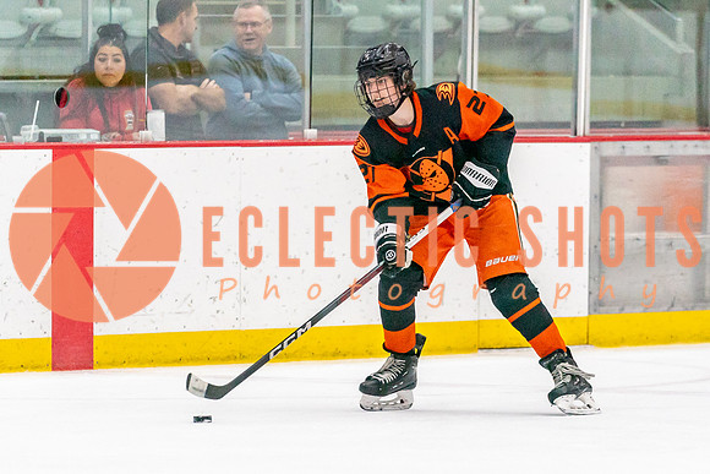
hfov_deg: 5.0
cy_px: 321
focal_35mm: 413
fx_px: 8147
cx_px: 372
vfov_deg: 3.3
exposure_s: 1/1250
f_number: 2.8
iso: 3200
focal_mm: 200
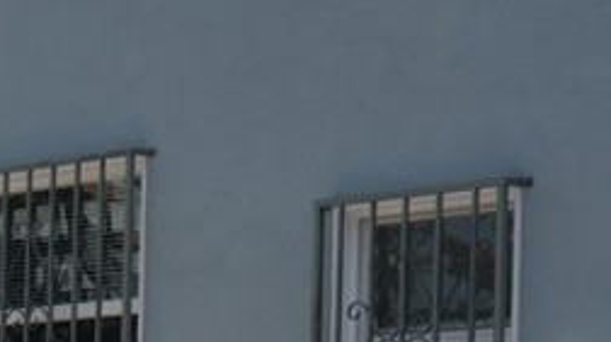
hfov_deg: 13.6
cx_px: -339
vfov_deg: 8.0
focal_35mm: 147
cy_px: 574
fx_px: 2381
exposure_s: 1/60.1
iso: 160
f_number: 22
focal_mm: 23
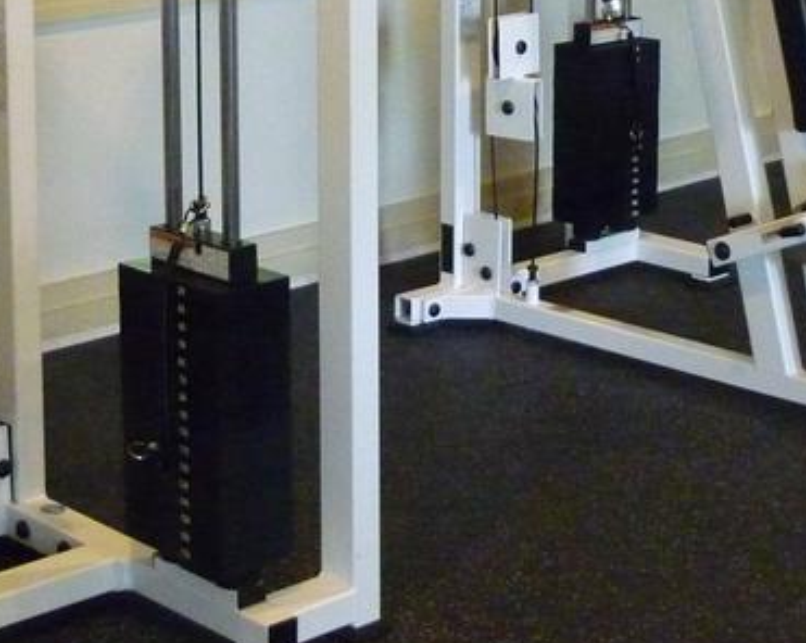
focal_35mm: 89
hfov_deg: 21.5
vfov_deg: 16.7
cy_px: -56
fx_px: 2121
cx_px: 367
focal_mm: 5.5
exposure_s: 1/40
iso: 800
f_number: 2.8
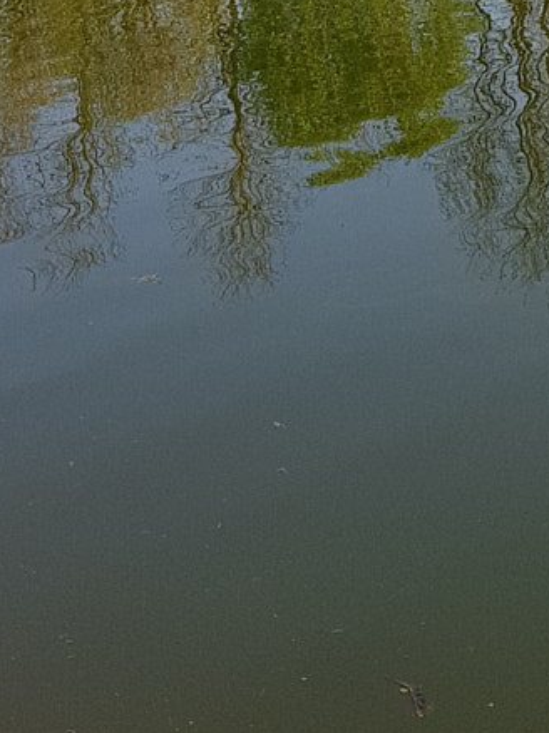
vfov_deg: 18.8
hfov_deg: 15.5
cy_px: -278
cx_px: 398
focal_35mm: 95
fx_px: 2011
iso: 40
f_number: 1.7
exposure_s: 1/788
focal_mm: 4.2
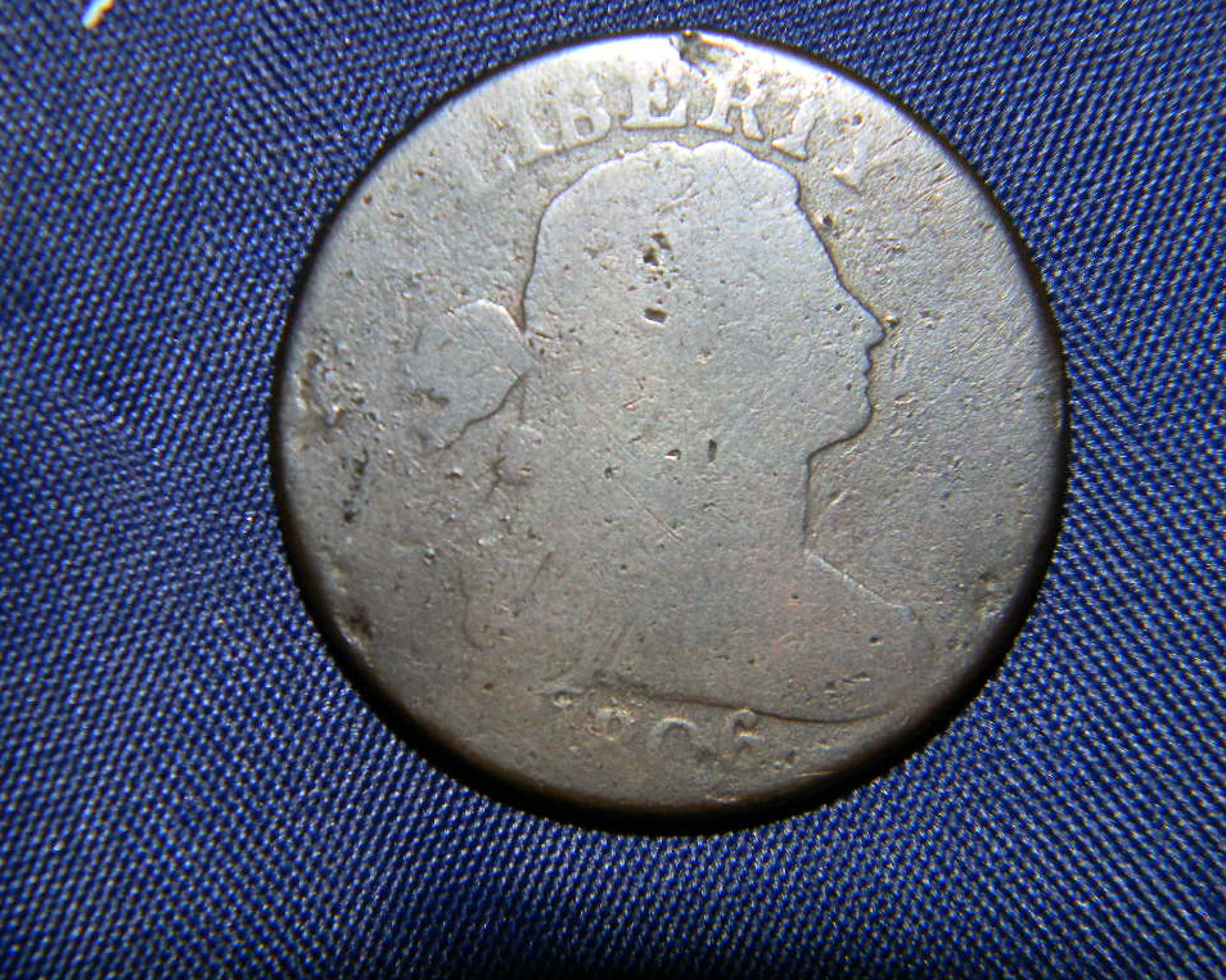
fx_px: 3156
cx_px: 635
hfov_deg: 22.0
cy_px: 491
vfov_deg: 17.7
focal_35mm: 87
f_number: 9
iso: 200
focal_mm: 15.1
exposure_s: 1/30
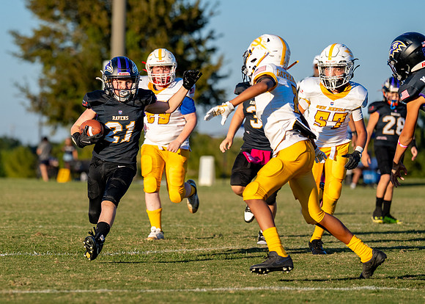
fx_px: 2740
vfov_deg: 6.3
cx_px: 67
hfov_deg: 8.8
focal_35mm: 227
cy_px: 152
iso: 160
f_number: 2.8
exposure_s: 1/2500
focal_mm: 129
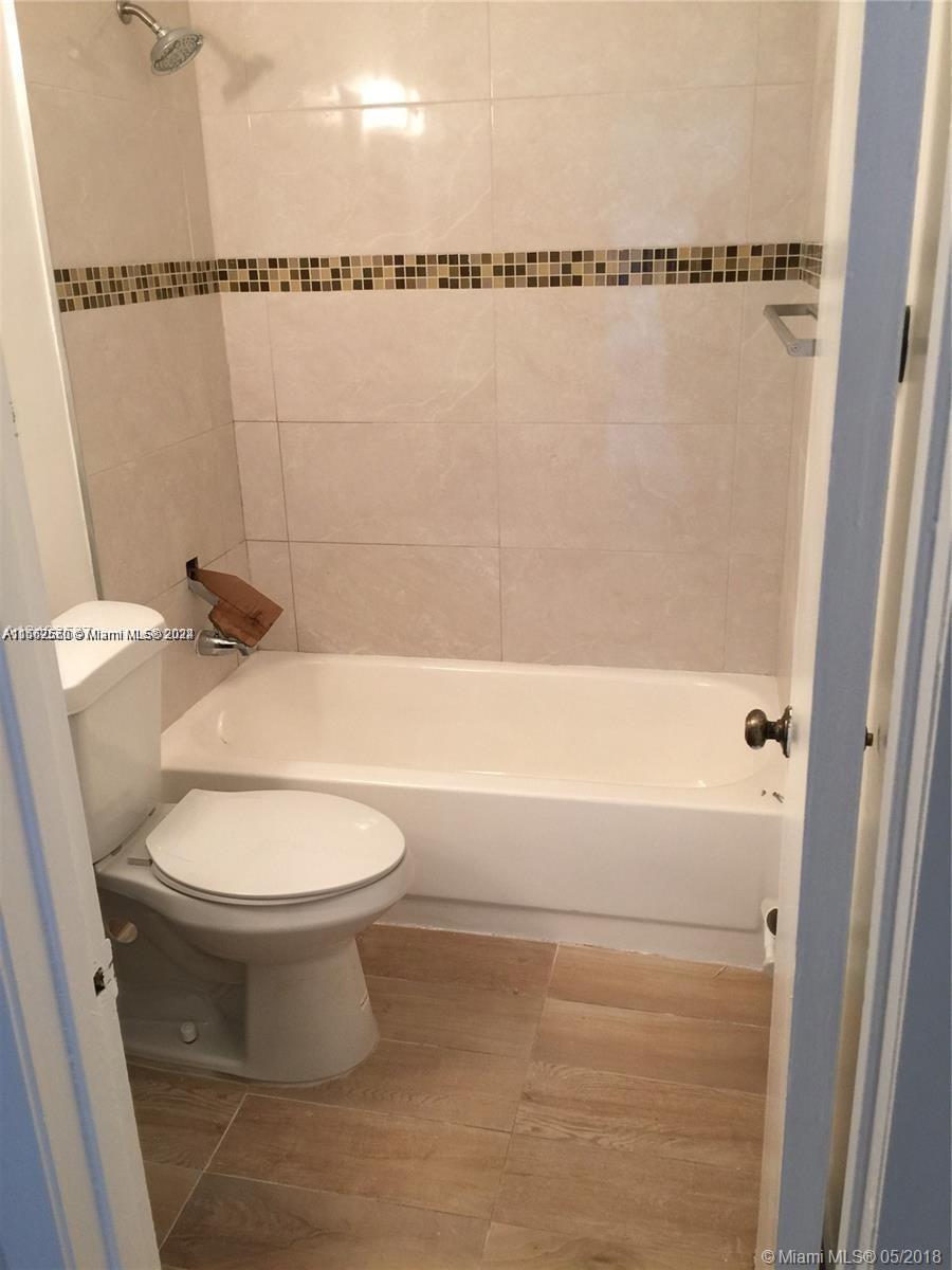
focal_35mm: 29
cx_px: 476
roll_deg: +1.7
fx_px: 1063
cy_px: 635
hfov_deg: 48.2
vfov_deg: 61.7
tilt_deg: -17.2
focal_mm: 4.15
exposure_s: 1/15
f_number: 2.2
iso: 50
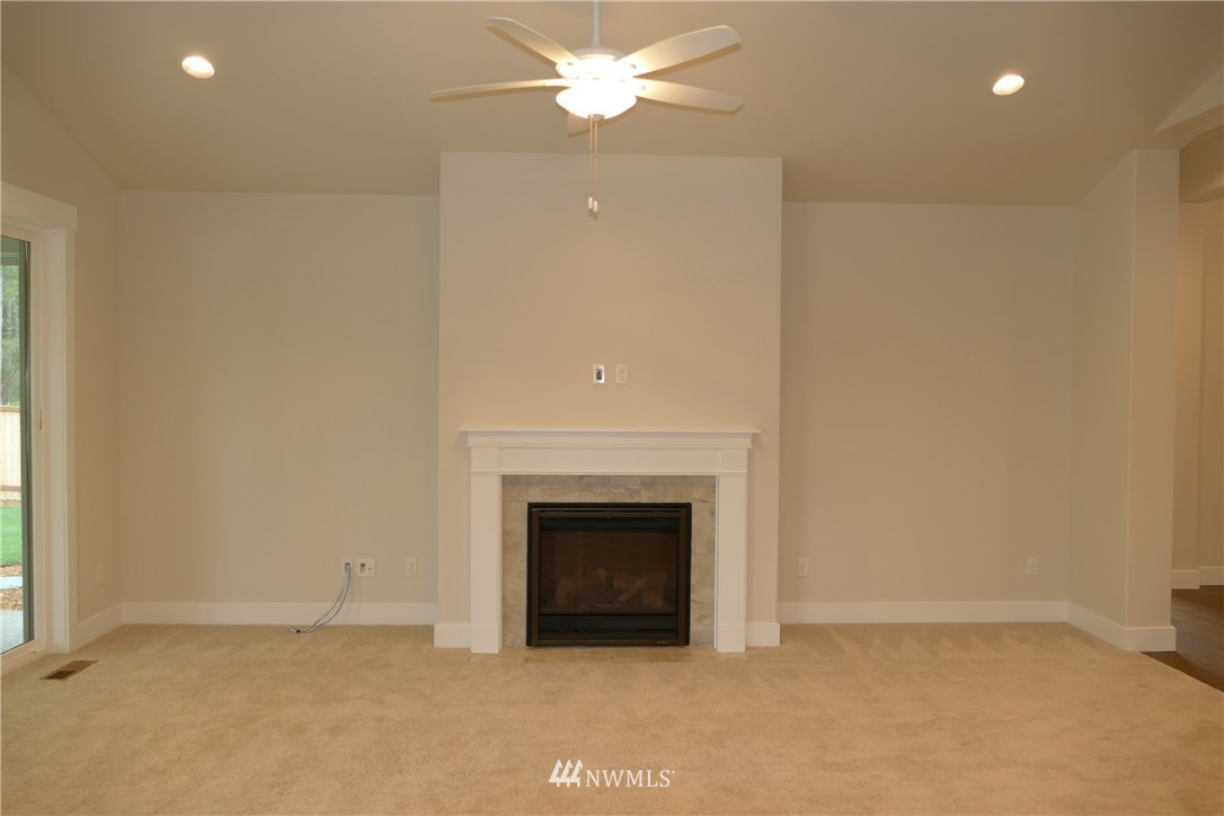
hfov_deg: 71.5
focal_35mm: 25
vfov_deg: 51.3
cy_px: 408
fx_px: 850
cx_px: 612
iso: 250
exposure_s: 1/60
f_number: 2.8
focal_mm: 9.12
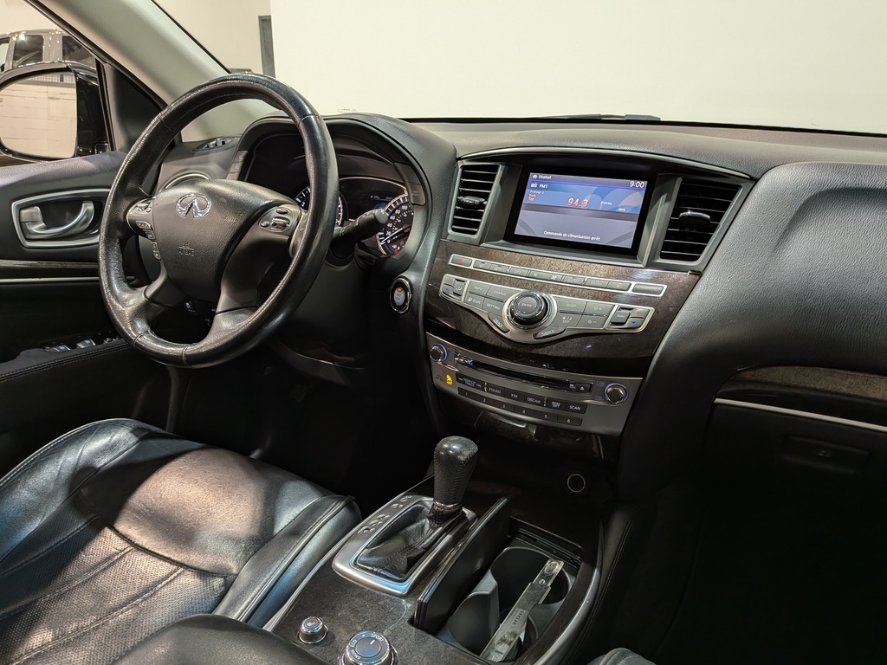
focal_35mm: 24
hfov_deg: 71.6
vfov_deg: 56.8
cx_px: 444
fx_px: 615
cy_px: 332
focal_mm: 4.53
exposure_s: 1/40
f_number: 1.7
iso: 78
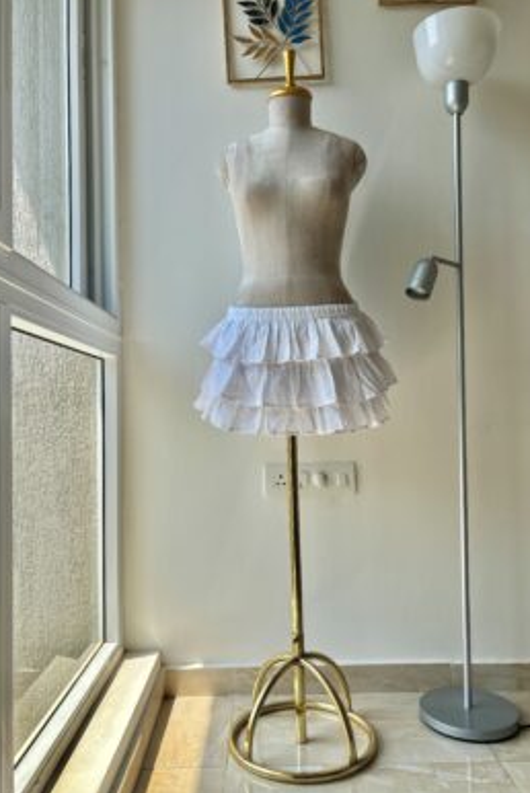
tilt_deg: +1.9
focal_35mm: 28
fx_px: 617
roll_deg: +0.3
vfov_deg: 65.4
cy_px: 392
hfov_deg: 46.5
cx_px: 265
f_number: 1.6
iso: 50
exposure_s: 1/1190
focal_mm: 5.96
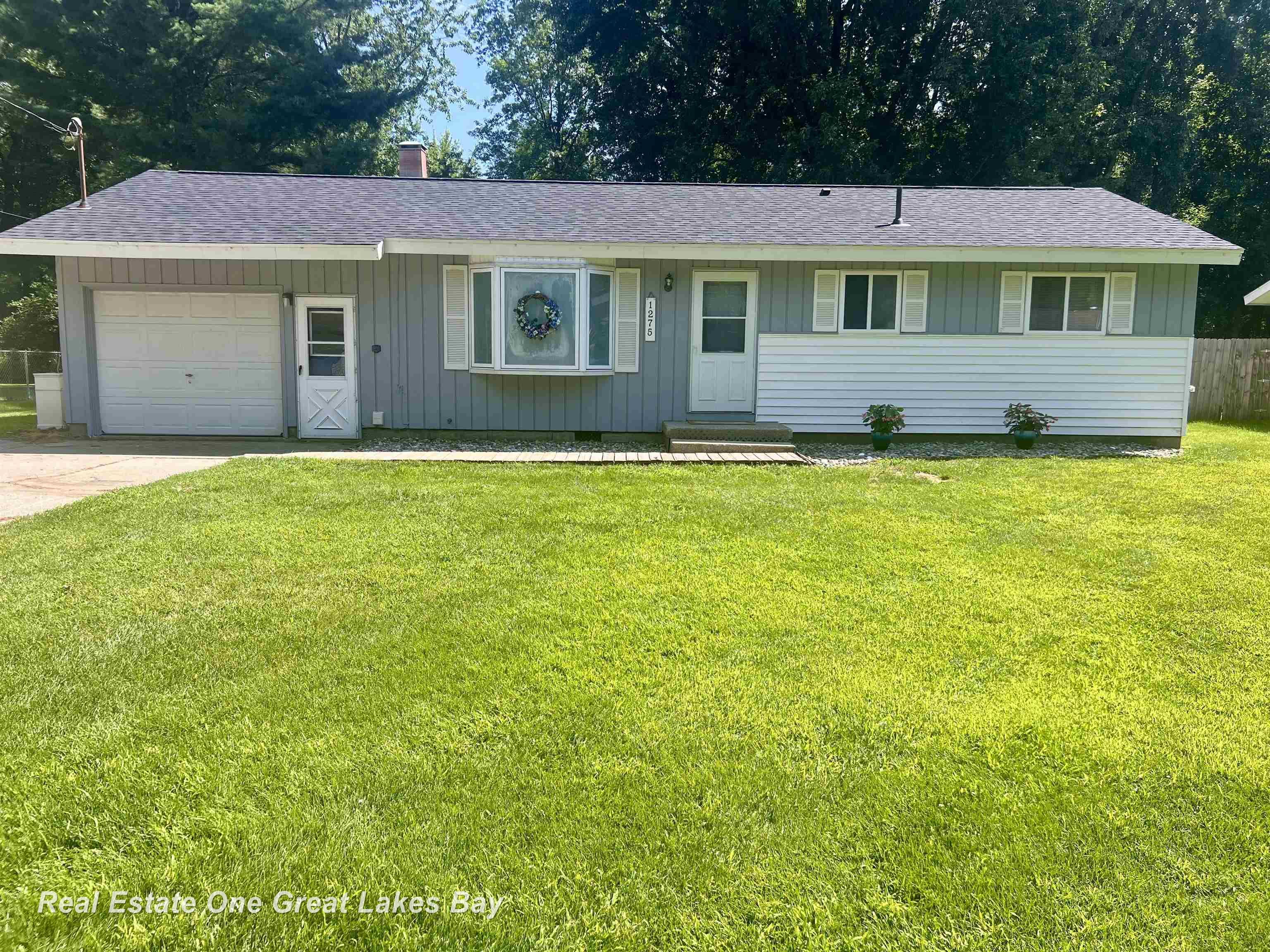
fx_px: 954
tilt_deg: -7.0
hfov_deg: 67.3
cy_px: 476
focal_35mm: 26
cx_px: 635
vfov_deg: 53.1
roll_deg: -1.0
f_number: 1.5
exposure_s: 1/2008
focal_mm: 5.7
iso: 50
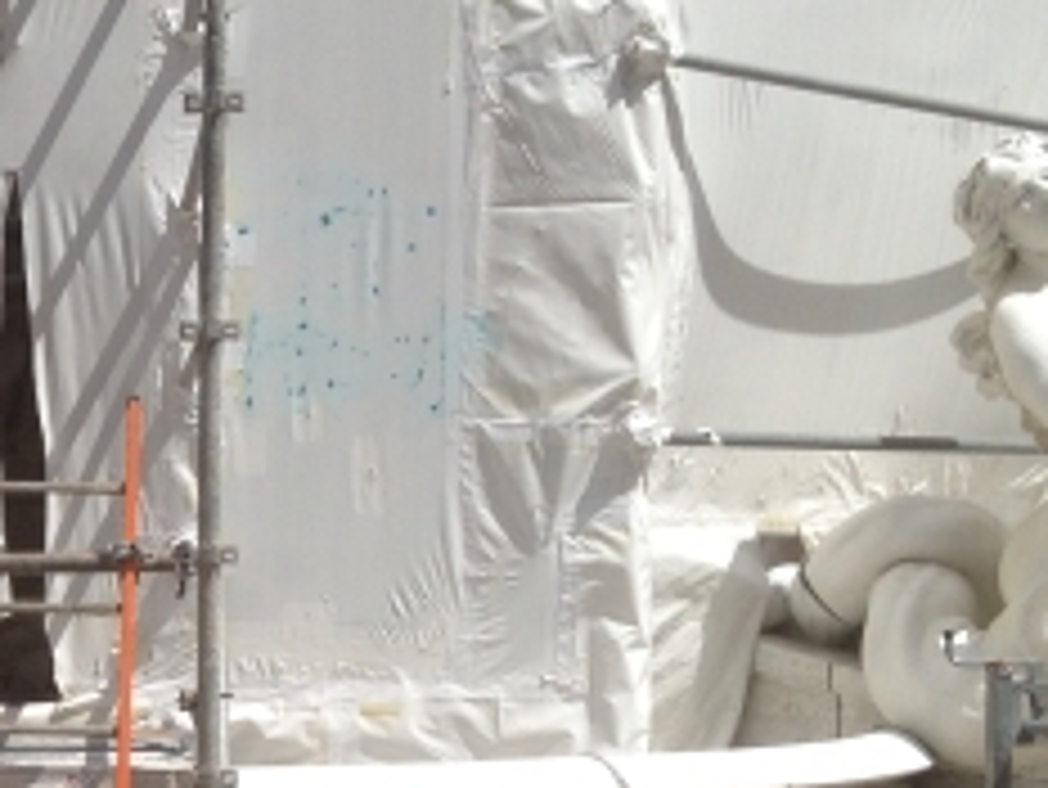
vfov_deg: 15.3
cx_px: -72
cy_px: 594
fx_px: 2908
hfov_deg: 19.6
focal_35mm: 96
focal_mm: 4.28
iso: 64
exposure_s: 1/3067
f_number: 2.4
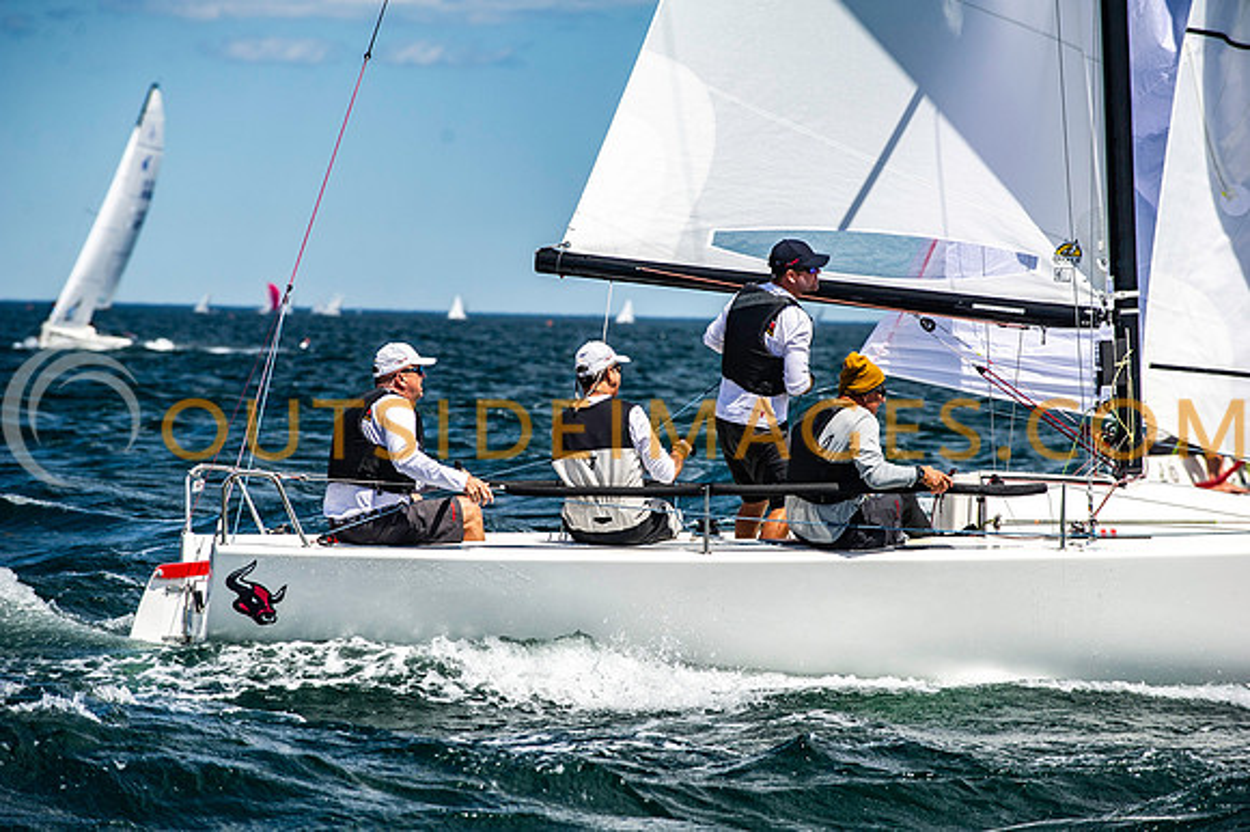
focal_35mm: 185
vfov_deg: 7.4
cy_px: 416
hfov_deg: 11.1
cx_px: 625
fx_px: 6420
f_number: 5.6
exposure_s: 1/4000
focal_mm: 185
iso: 500
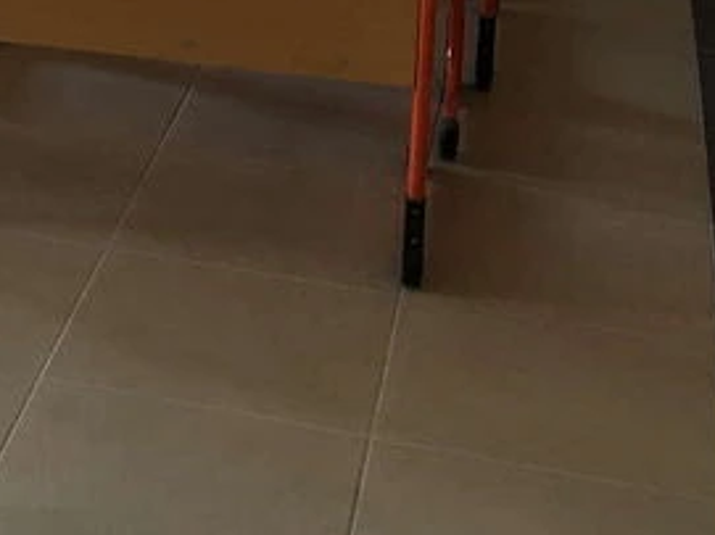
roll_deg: -0.6
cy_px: -271
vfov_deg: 13.0
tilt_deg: -10.4
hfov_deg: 17.2
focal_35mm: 108
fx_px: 2230
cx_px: -201
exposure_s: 1/17
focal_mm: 4.15
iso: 40
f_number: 2.2
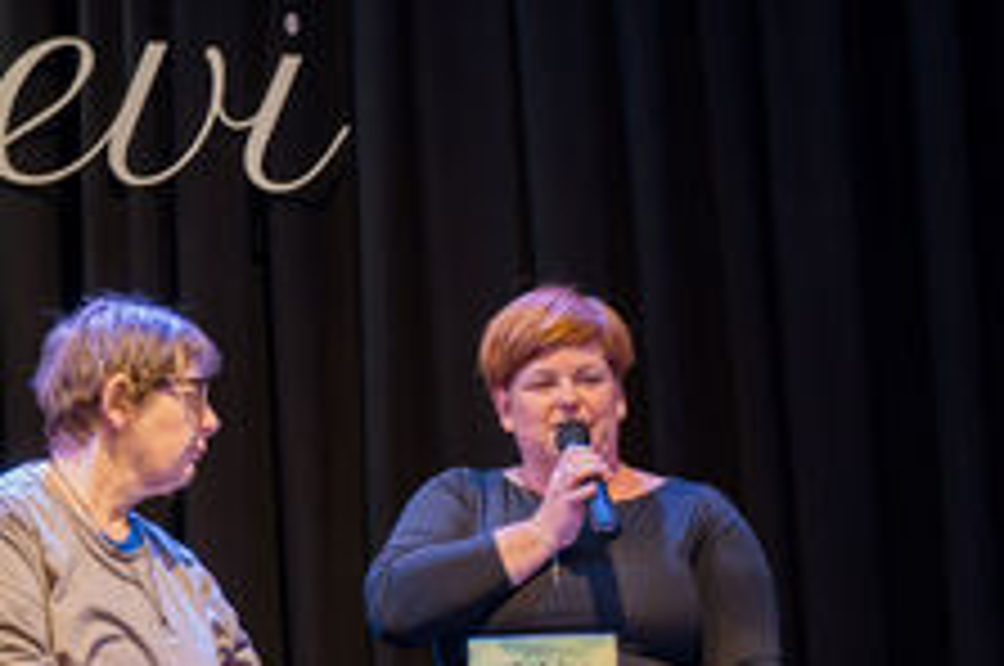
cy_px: 259
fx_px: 4233
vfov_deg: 9.0
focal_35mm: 152
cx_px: 513
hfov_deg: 13.5
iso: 1250
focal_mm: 70
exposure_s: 1/250
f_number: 2.8
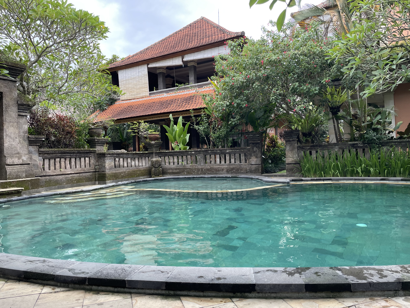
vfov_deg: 53.1
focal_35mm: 26
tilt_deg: +0.6
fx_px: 308
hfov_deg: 67.3
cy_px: 154
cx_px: 205
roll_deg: +2.5
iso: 32
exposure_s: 1/295
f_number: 1.6
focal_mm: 4.2
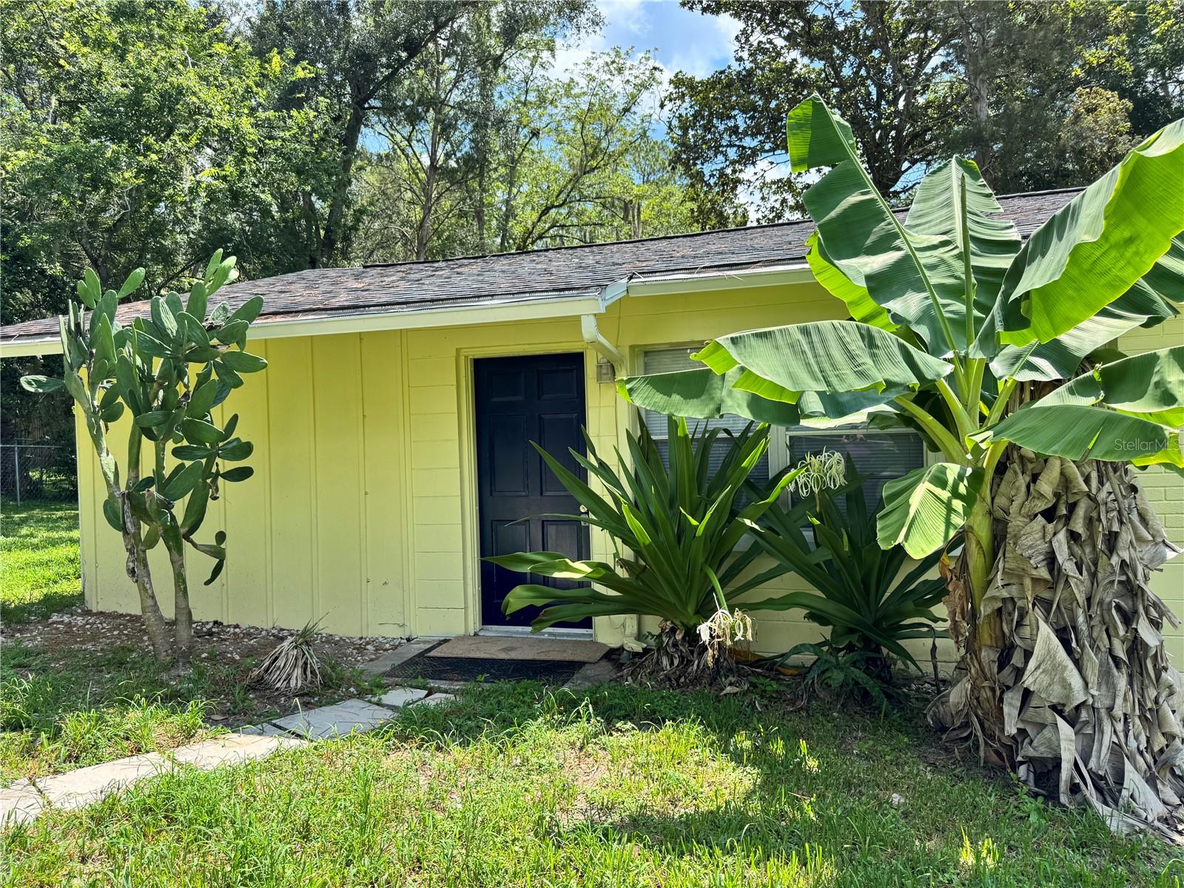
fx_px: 821
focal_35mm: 24
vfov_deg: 56.8
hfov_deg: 71.6
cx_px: 592
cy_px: 444
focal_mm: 6.76
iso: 80
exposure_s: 1/1456
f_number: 1.78
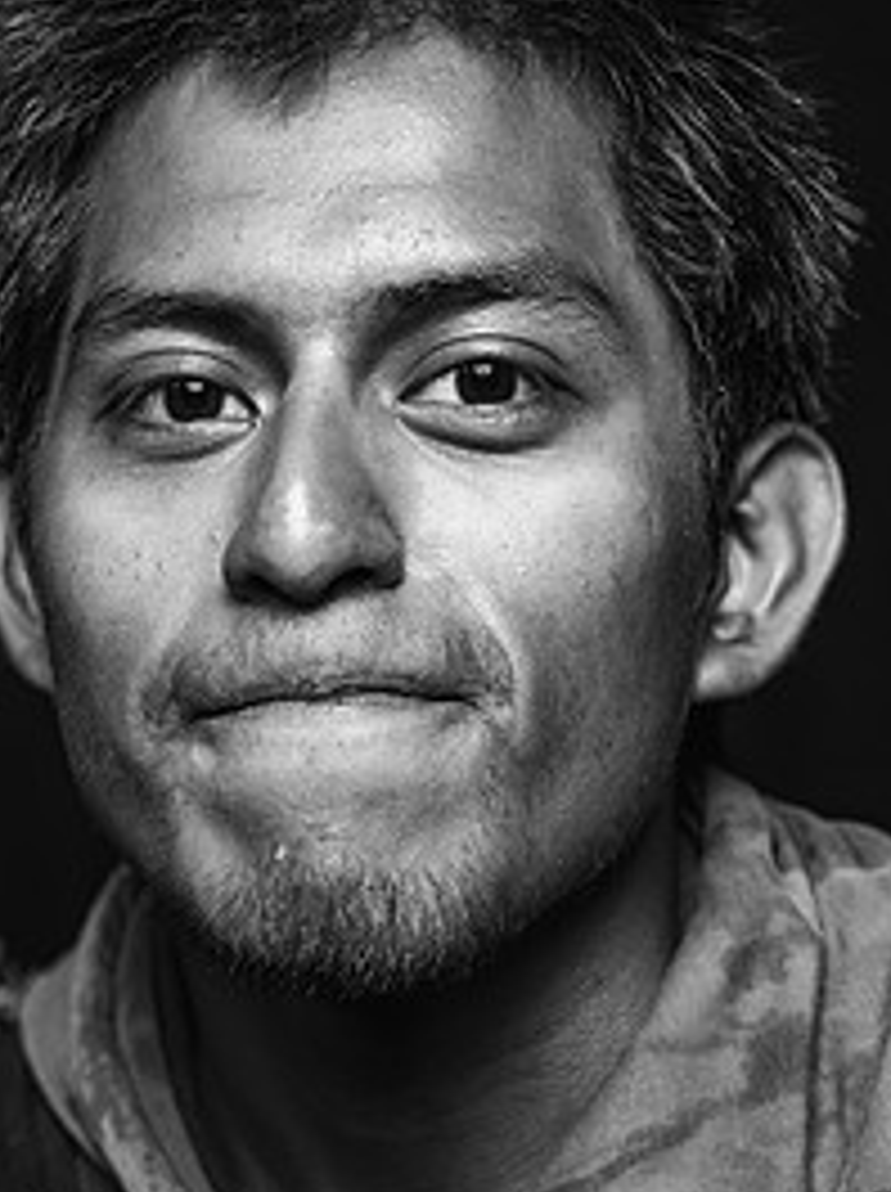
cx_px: 358
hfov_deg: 13.8
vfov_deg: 18.4
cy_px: 756
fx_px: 3681
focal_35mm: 107
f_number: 4.5
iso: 100
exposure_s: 1/125
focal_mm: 80
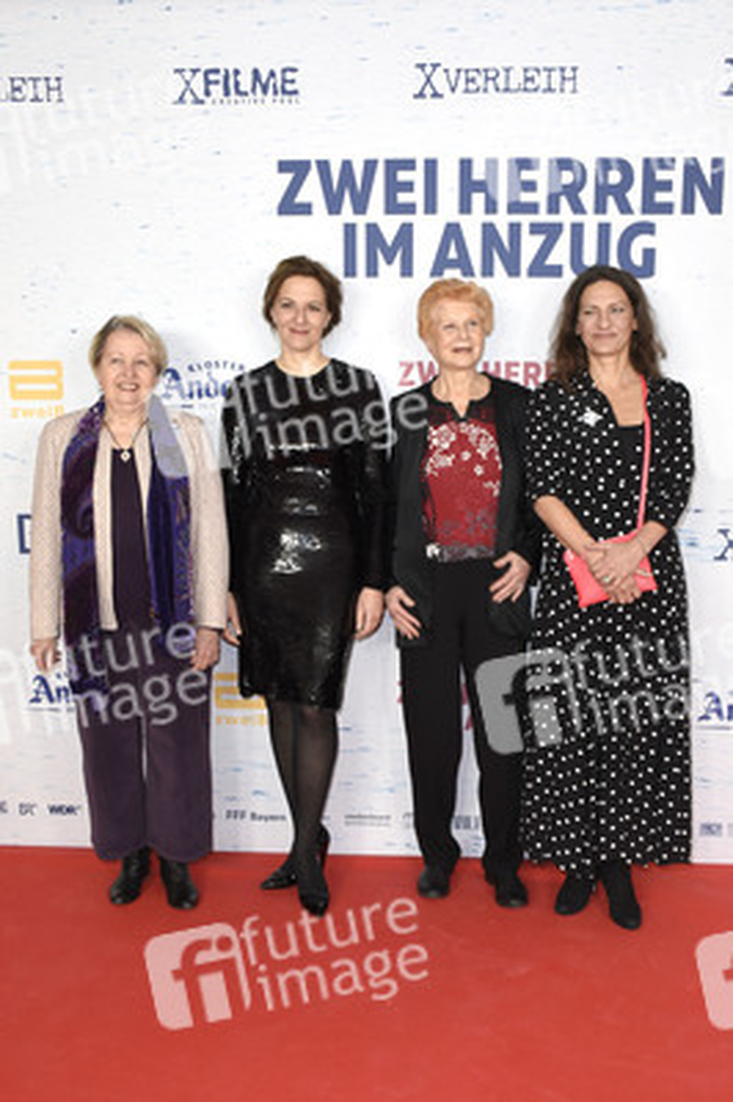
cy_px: 551
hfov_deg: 39.9
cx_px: 366
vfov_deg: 57.3
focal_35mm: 33
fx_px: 1010
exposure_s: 1/60
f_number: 6.3
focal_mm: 22
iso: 640
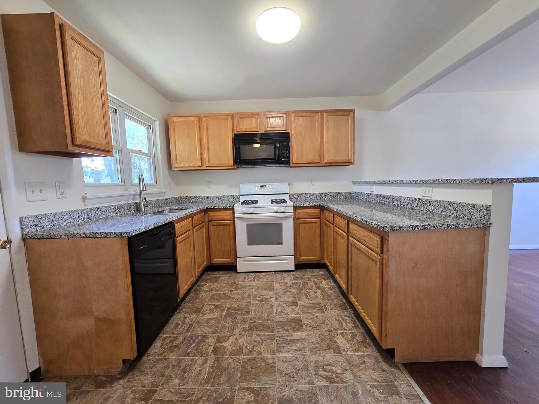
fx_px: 202
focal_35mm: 13
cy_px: 202
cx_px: 270
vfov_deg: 89.9
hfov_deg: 106.2
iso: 160
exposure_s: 1/60
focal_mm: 2.2
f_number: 2.2
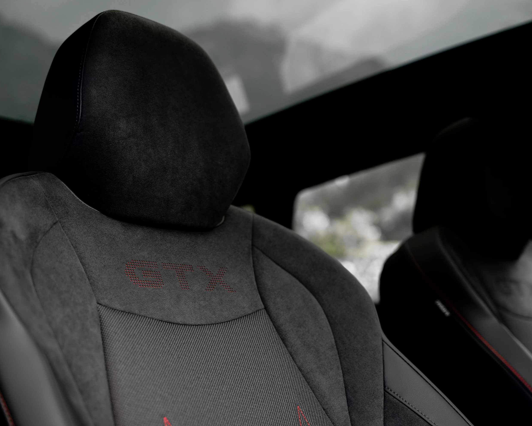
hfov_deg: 36.6
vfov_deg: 29.7
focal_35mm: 51
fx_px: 803
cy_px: 213
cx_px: 305
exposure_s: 1/60
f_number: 2.8
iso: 50
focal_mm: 45
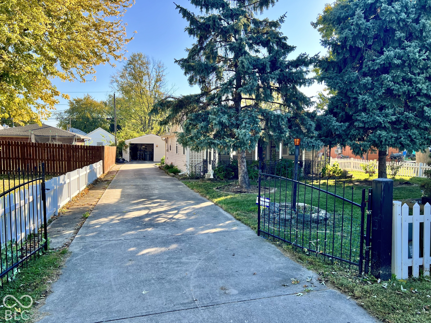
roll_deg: +0.3
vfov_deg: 53.1
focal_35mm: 26
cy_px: 162
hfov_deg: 67.3
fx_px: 324
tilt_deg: -4.3
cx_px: 216
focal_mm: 5.7
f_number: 1.5
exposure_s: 1/840
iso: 50
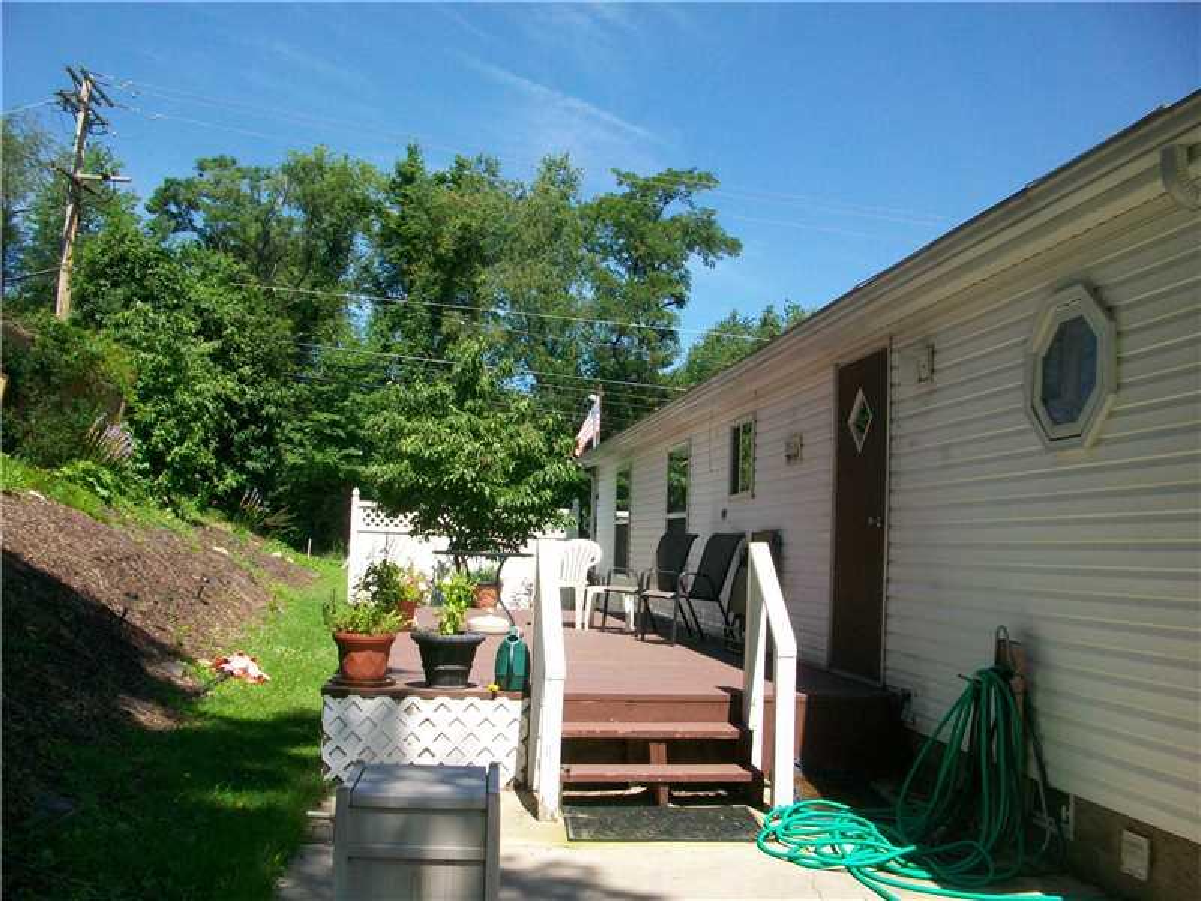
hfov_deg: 56.8
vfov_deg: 44.2
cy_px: 450
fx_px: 1110
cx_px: 600
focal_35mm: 32
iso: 64
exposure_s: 1/250
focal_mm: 5.7
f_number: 5.5
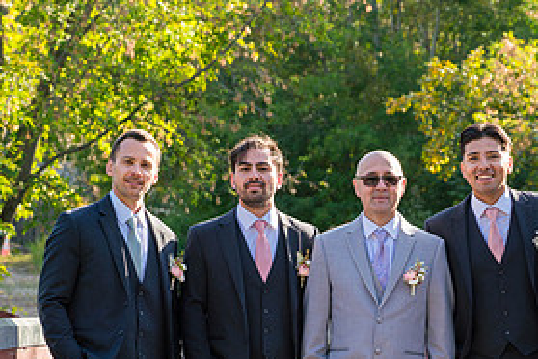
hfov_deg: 13.0
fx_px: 2361
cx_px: 343
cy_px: 358
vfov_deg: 8.6
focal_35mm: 158
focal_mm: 76
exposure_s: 1/250
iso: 250
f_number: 5
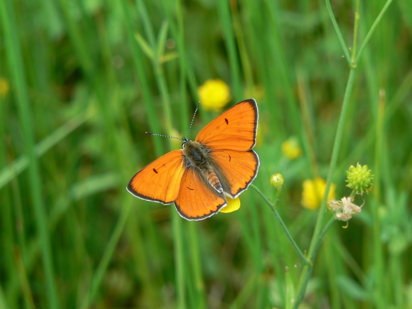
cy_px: 154
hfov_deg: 4.6
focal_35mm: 432
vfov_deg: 3.4
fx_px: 5142
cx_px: 206
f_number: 8
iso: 80
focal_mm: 72
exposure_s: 1/30
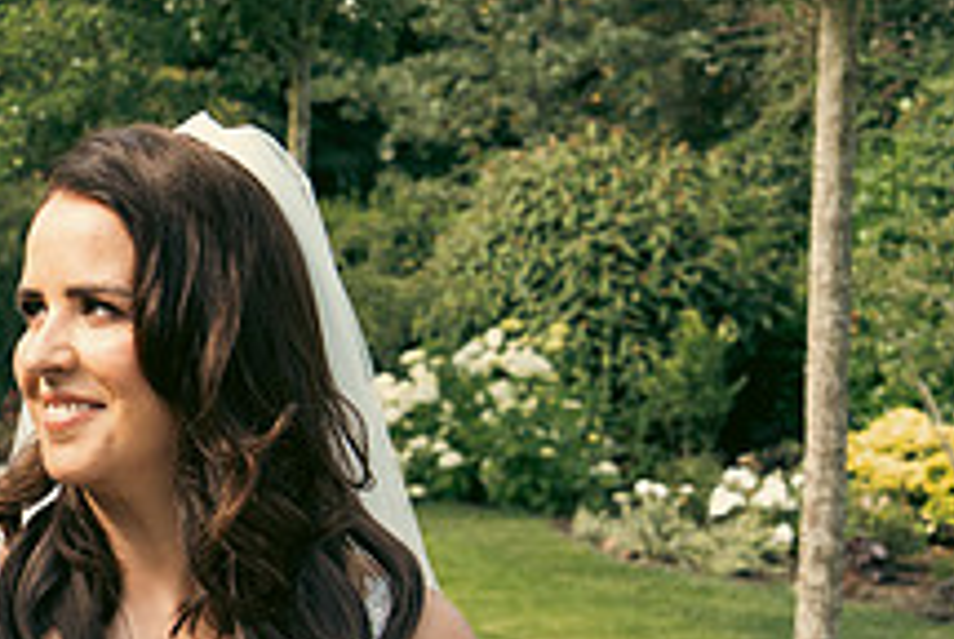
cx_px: -213
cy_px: 703
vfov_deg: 13.9
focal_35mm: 97
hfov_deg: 19.7
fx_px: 2574
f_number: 3.5
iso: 200
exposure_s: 1/500
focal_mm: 24
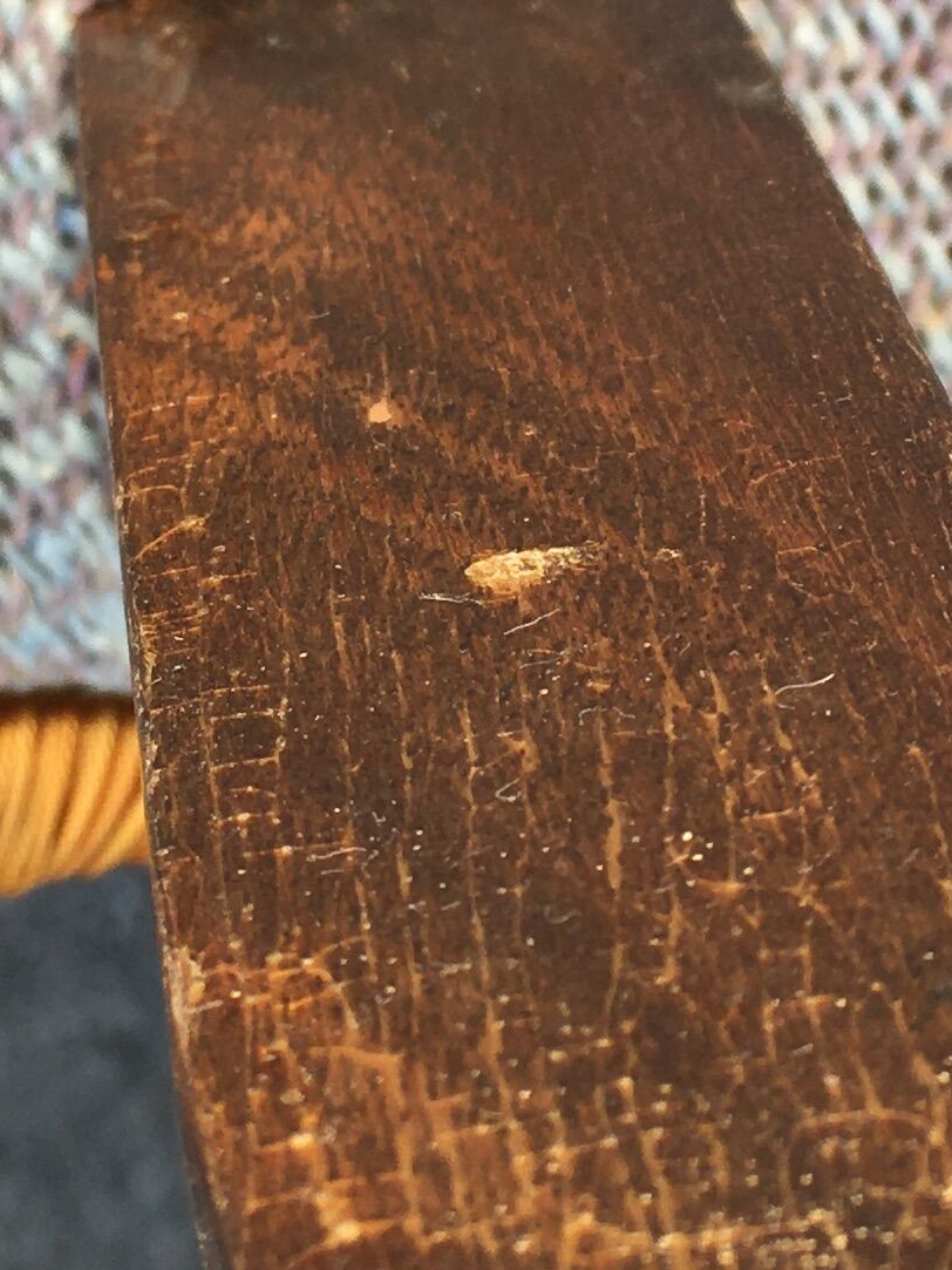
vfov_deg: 18.1
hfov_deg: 13.7
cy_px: 273
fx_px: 3961
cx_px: 599
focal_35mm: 108
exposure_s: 1/114
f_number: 2.2
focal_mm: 4.15
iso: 25
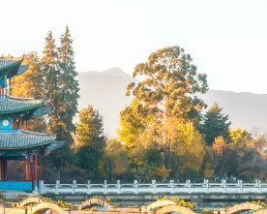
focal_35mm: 143
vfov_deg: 10.7
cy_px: 228
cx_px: -14
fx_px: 1130
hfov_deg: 13.3
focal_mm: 35
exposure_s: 1/80
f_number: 13
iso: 320
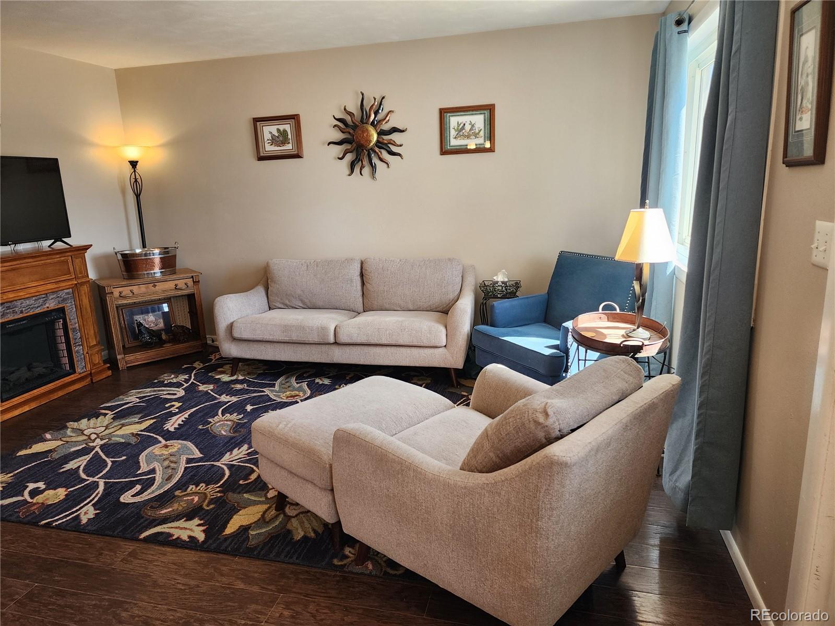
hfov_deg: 73.9
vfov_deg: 58.9
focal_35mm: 23
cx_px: 418
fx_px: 555
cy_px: 313
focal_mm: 6.4
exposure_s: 1/120
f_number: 1.8
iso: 125
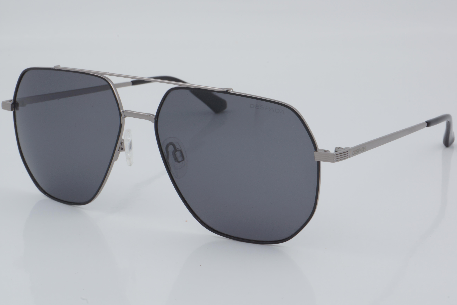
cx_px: 228
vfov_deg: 18.2
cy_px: 152
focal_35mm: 75
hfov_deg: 27.0
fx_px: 952
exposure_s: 1/4
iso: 100
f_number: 32
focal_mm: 50
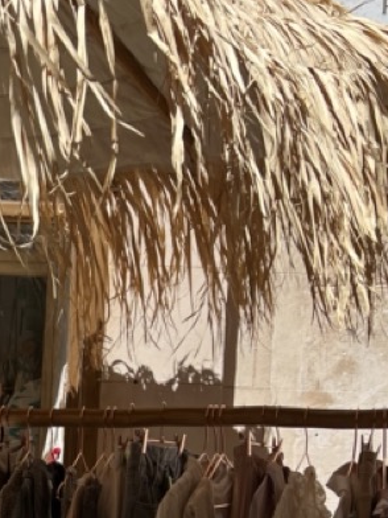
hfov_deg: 16.5
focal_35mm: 85
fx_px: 1270
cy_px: 584
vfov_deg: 21.7
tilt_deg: -2.7
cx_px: -96
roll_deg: -1.3
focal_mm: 5.7
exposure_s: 1/4274
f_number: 1.5
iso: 50
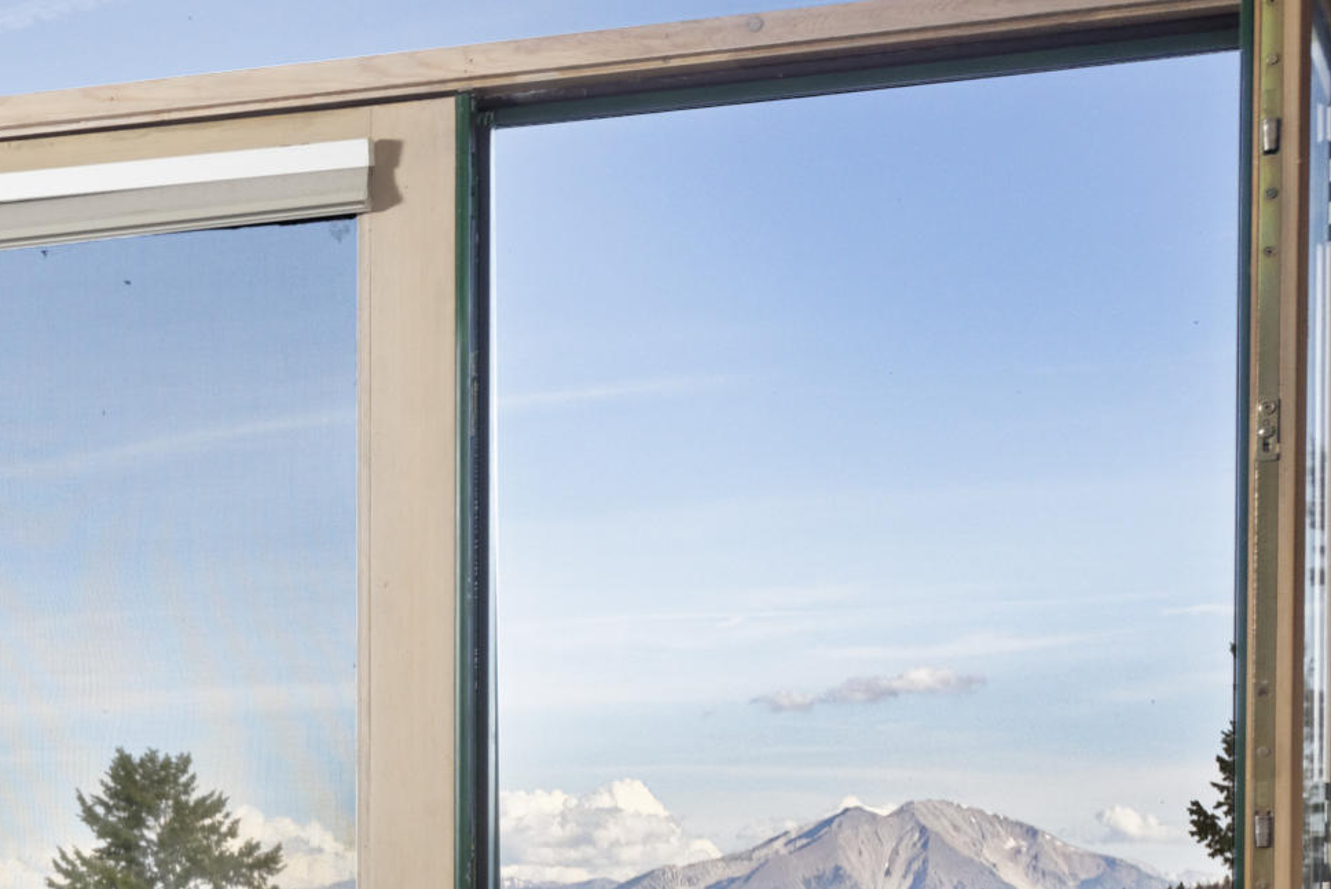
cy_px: 1025
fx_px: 3439
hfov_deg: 20.1
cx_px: -389
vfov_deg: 14.3
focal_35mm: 93
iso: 1000
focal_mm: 30
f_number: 7.1
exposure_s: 1/200
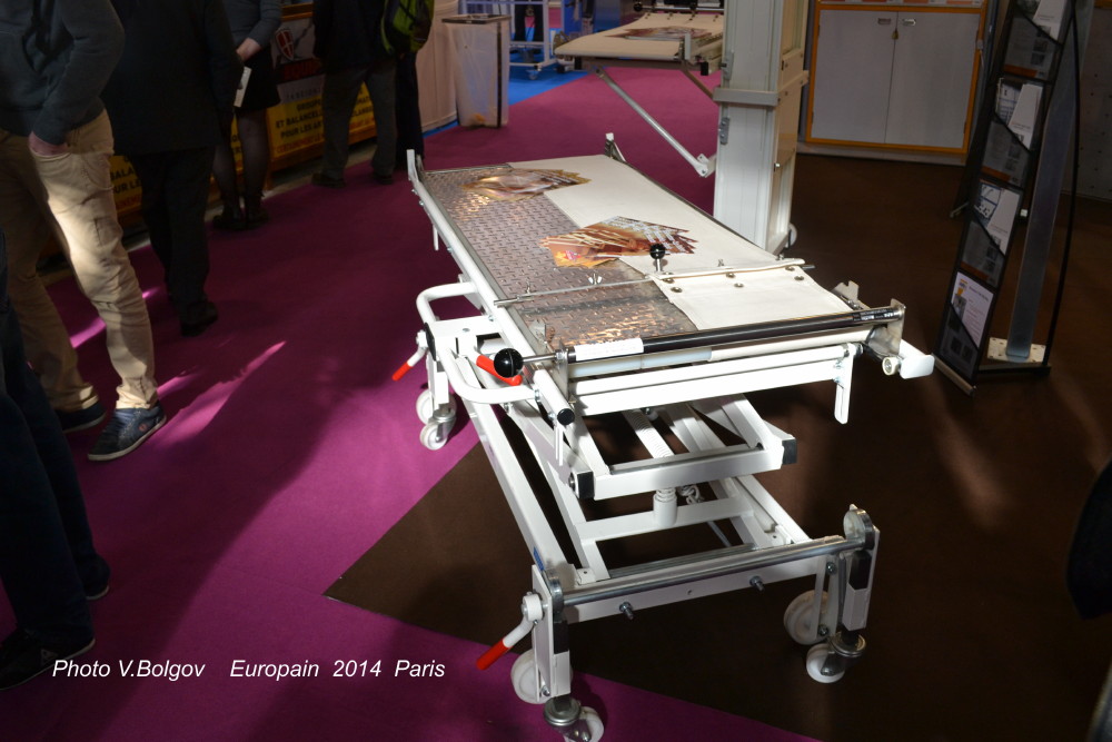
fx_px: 927
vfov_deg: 43.6
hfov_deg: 61.9
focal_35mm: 30
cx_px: 556
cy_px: 371
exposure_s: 1/125
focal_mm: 20
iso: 320
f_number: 5.6
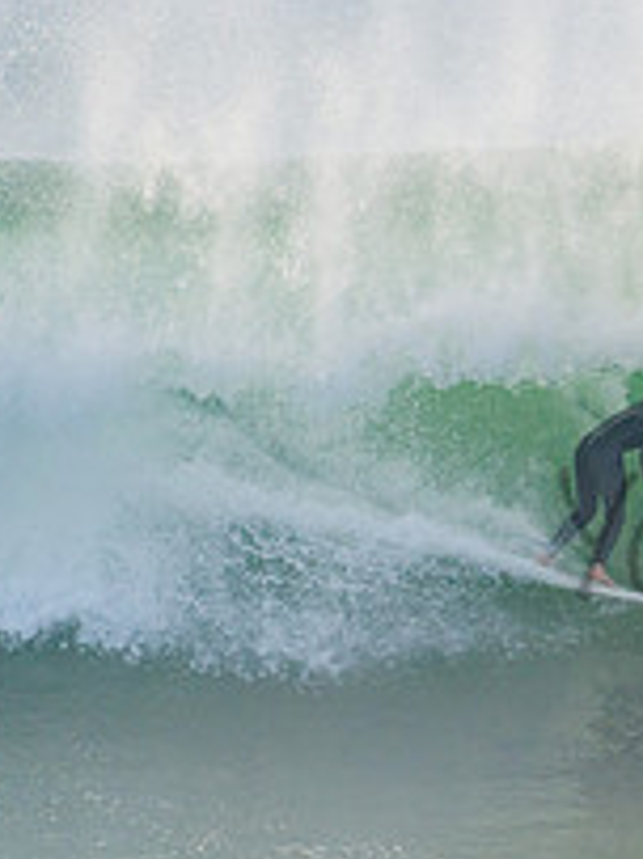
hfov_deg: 1.1
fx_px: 34090
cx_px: 994
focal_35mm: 1375
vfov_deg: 1.4
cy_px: 497
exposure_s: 1/1600
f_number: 5.6
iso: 280
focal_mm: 500
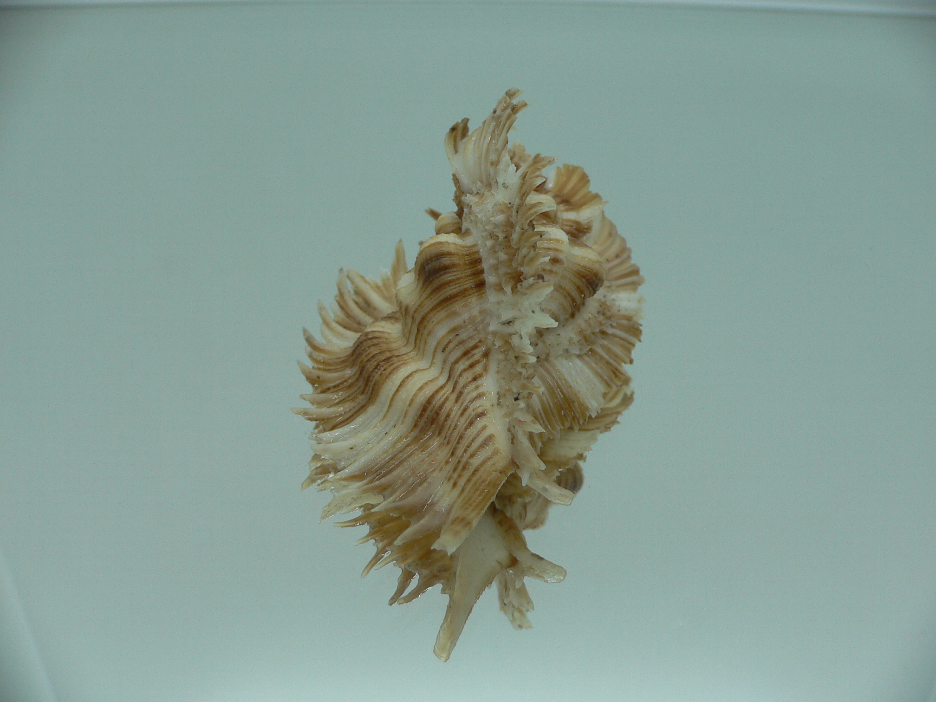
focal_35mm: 35
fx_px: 946
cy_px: 351
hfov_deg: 52.6
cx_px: 468
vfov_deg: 40.7
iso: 80
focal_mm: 4.6
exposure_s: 1/60
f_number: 2.8
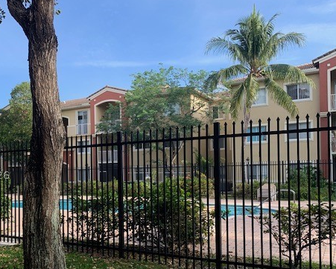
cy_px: 175
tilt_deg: -0.6
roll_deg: +0.8
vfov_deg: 40.7
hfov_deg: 49.0
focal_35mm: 36
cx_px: 99
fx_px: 358
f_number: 1.8
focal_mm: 4.25
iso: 25
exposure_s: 1/749
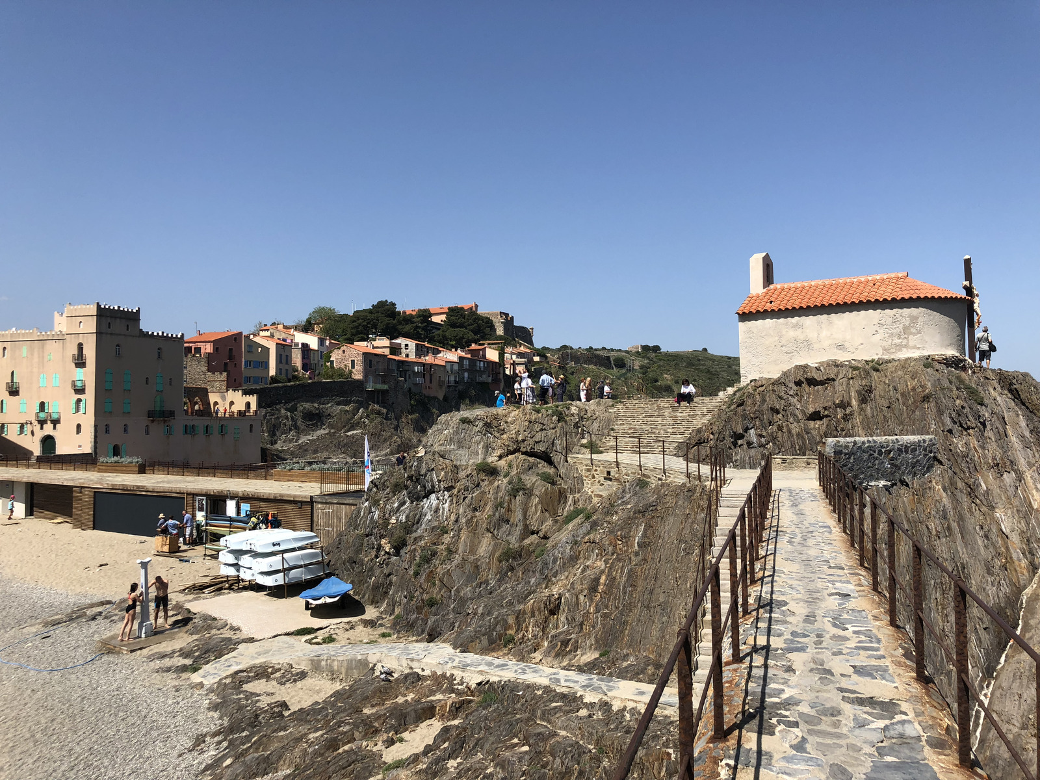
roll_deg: +1.3
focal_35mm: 28
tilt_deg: +3.4
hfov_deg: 63.4
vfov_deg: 49.7
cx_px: 520
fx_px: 841
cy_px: 390
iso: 25
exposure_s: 1/2667
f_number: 1.8
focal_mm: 4
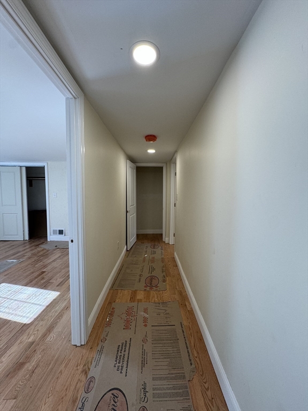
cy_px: 206
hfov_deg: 85.7
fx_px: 166
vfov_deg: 102.1
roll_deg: -0.3
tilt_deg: -3.4
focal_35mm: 14
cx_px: 154
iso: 125
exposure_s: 1/120
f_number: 2.2
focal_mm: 2.22
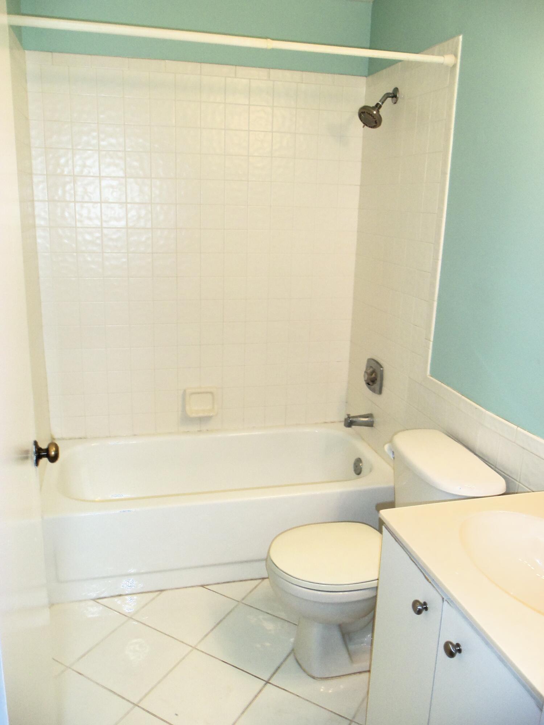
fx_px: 608
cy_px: 362
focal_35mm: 29
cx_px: 272
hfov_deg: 48.2
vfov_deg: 61.7
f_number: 3.4
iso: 100
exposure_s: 1/30
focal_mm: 5.2
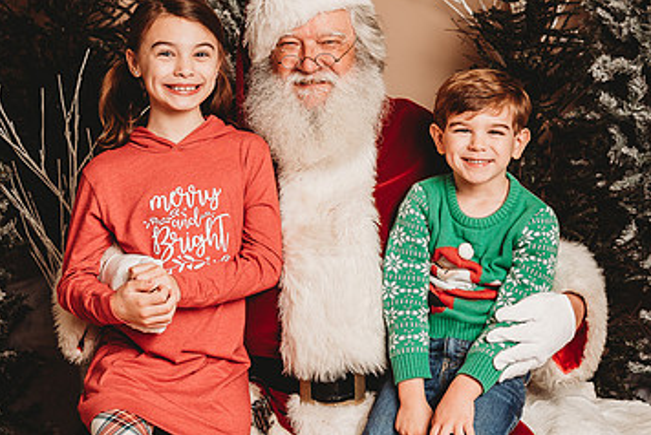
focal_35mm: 60
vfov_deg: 22.6
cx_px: 330
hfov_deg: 33.4
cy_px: 160
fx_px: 1086
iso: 100
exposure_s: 1/160
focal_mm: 35
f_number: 4
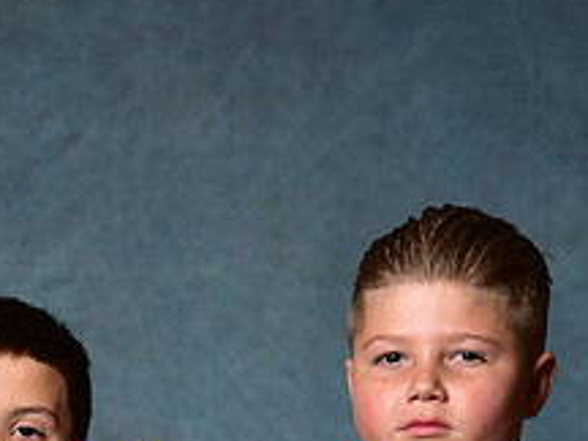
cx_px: 165
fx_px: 3075
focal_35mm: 181
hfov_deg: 10.9
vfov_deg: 8.0
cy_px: 662
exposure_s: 1/200
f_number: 5
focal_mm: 70
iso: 100
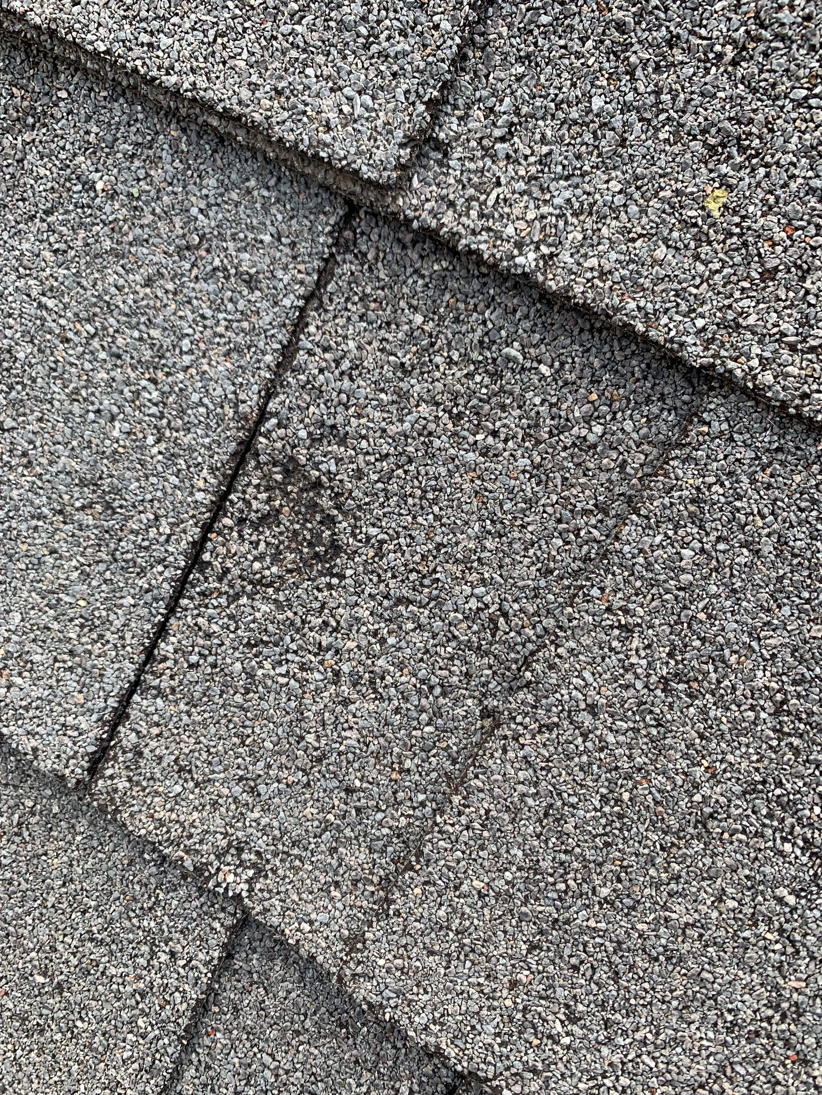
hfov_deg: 53.1
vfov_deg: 67.3
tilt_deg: -59.1
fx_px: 823
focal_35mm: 26
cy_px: 548
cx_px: 411
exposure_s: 1/305
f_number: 1.8
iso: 25
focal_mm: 4.25
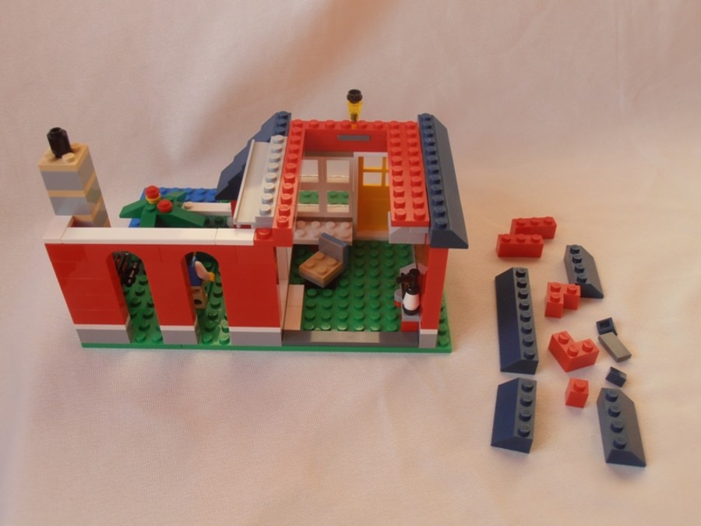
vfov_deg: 38.7
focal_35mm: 37
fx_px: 749
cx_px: 350
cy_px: 263
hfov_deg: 50.1
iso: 80
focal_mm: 6.61
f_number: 3.9
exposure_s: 1/50
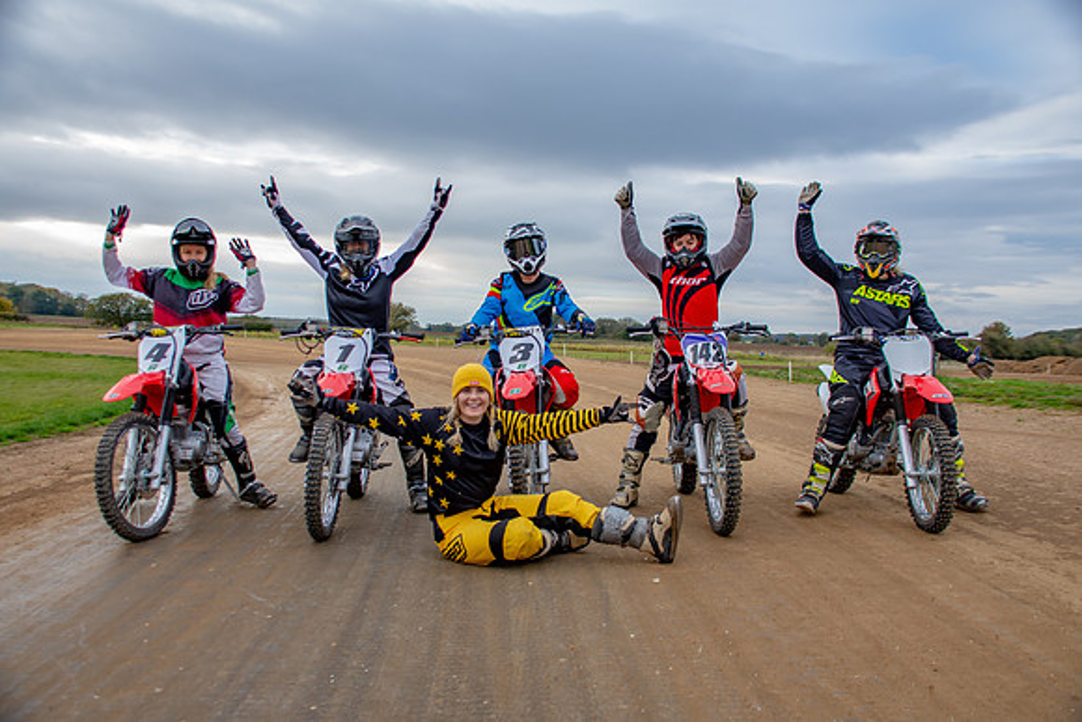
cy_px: 361
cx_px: 541
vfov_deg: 40.0
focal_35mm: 33
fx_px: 992
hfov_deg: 57.2
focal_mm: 22
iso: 400
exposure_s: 1/250
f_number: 5
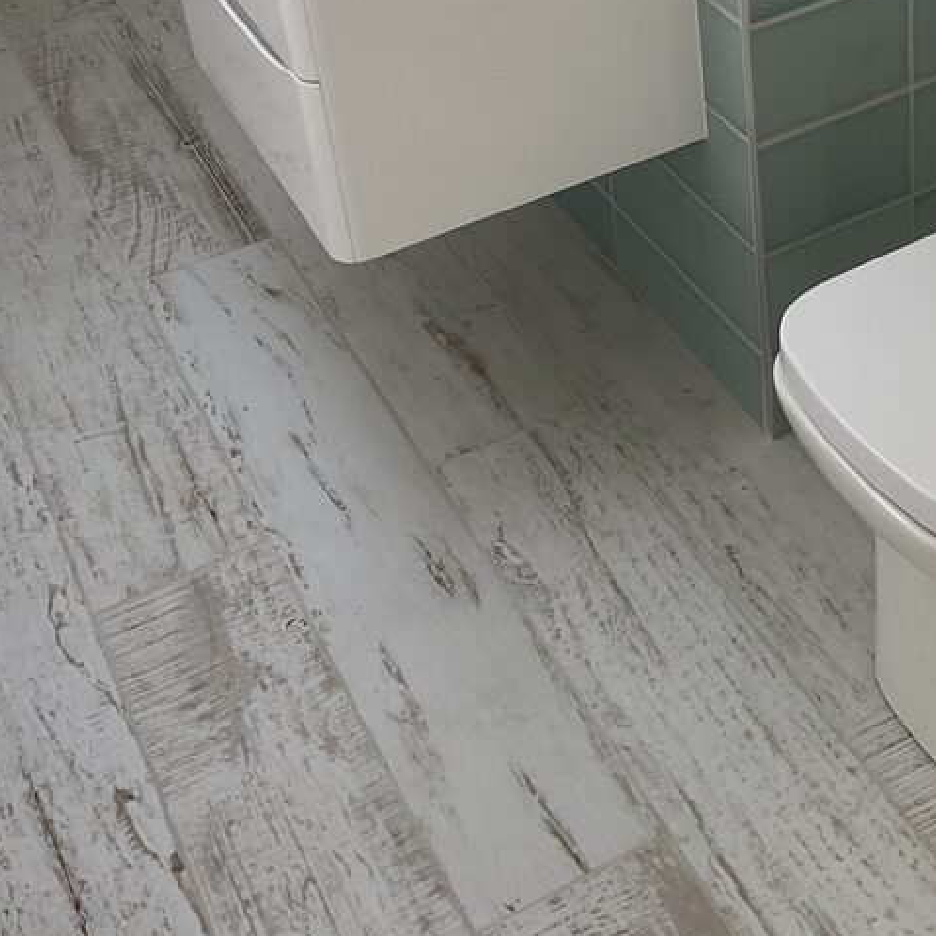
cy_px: 0
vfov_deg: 27.4
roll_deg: +2.8
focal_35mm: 59
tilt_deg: -27.1
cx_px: 767
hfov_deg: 28.4
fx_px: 1805
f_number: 1.8
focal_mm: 3
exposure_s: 1/120
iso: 25
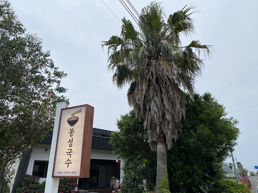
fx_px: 194
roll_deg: +1.2
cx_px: 129
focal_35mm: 26
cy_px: 96
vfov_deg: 53.1
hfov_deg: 67.3
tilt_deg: +22.2
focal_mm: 4.25
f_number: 1.8
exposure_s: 1/5747
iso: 32
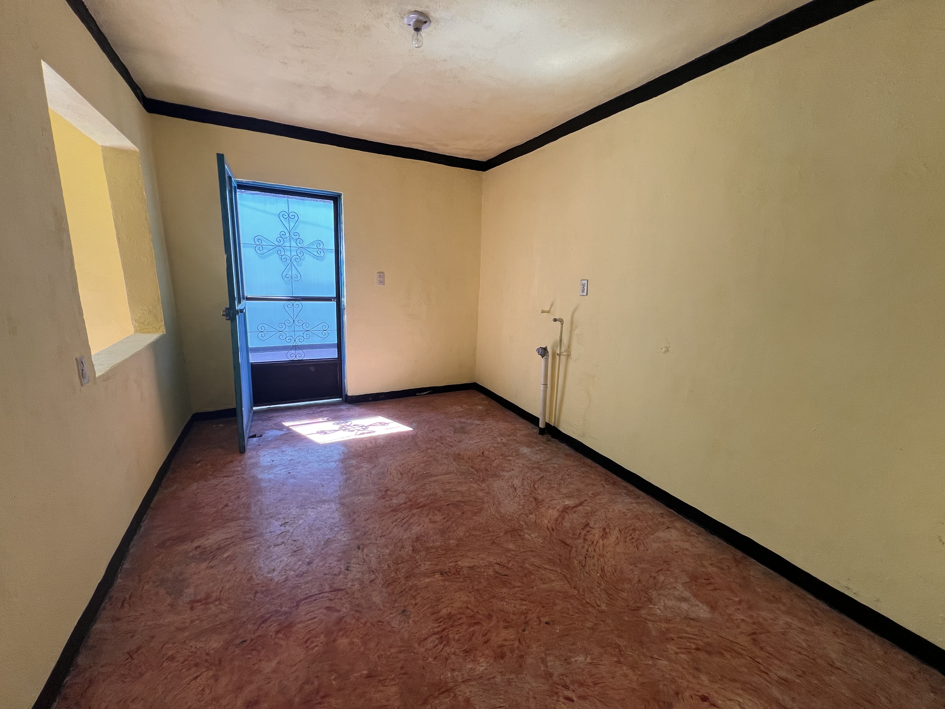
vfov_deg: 89.9
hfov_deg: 106.2
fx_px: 355
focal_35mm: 13
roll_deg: -2.0
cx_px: 472
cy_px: 354
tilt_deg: -11.1
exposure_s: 1/99
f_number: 1.8
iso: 100
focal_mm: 1.57
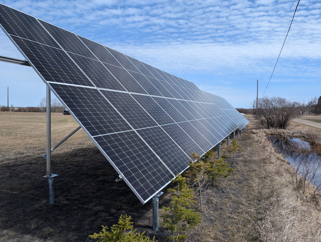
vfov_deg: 56.9
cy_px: 121
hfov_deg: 71.5
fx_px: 223
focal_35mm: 24
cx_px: 160
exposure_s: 1/1185
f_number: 1.68
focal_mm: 6.9
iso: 21
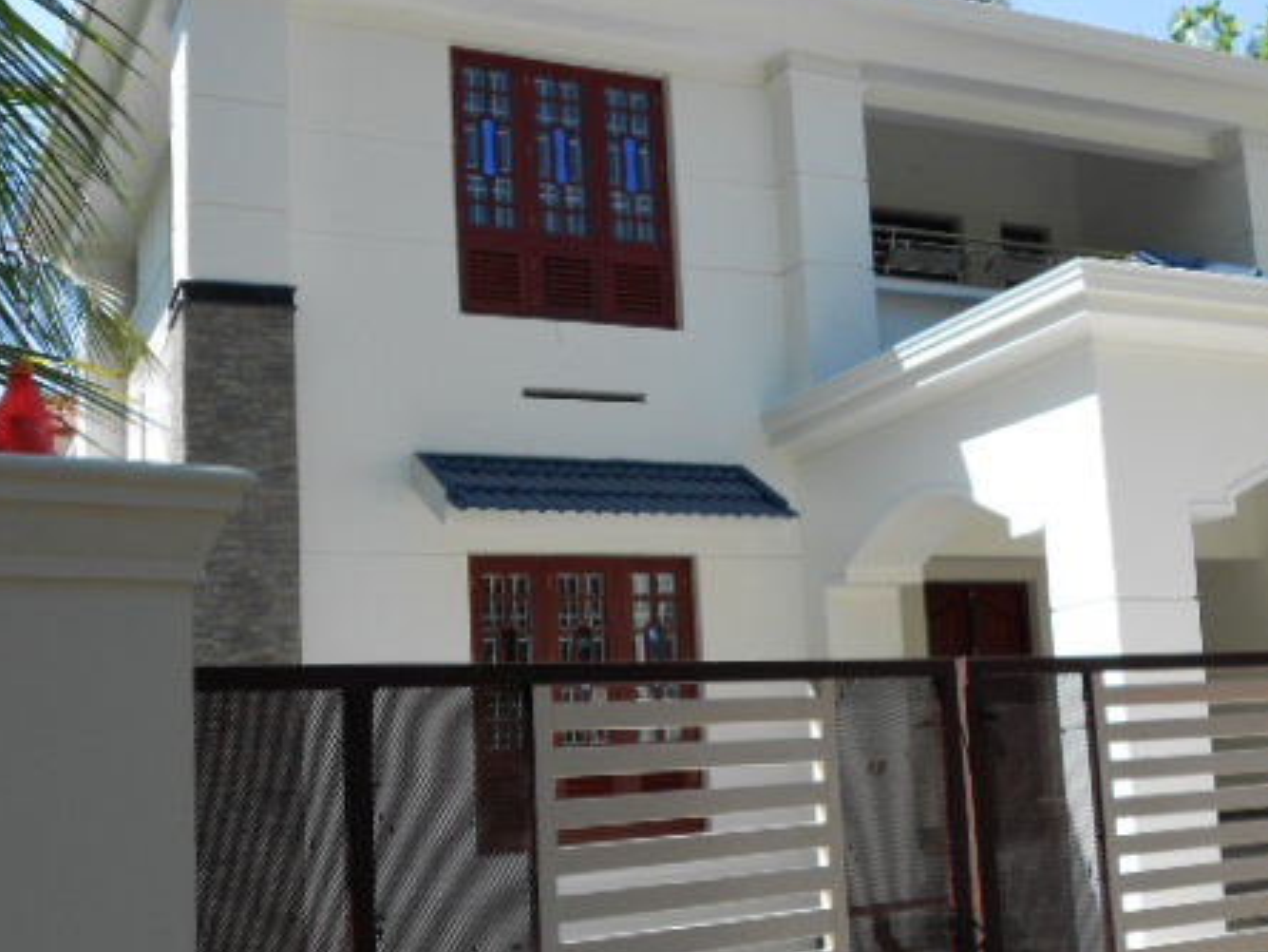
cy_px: 524
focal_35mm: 46
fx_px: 1685
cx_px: 900
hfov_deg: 40.4
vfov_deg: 31.5
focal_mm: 6
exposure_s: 1/400
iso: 80
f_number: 3.6
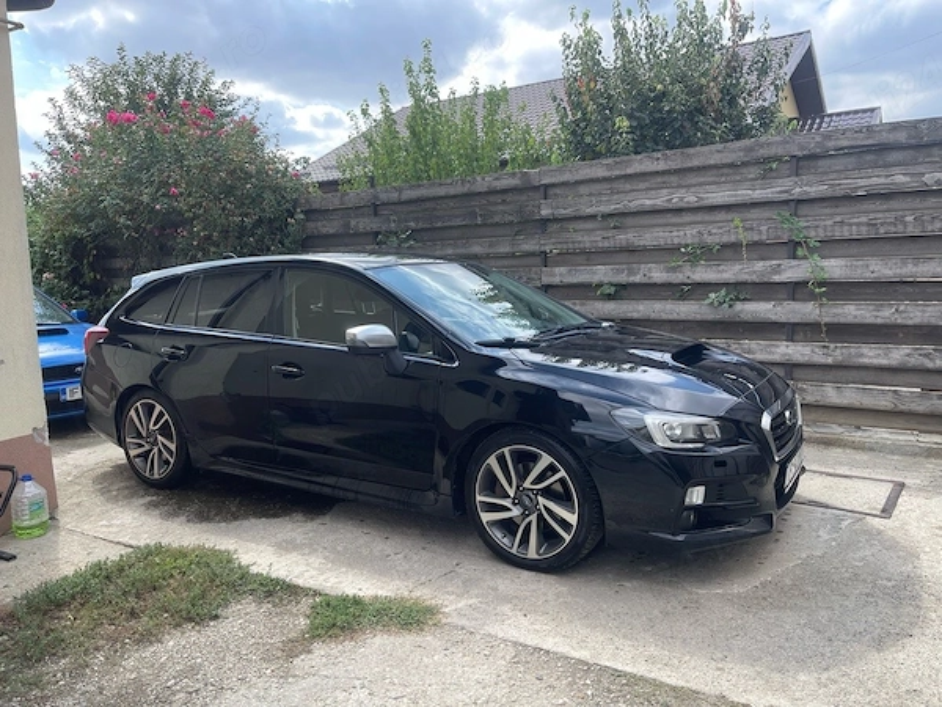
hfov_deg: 69.4
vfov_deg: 54.9
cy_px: 354
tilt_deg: -8.2
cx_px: 471
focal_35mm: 25
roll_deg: +2.0
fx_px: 680
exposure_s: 1/894
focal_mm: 5.1
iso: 32
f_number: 1.6
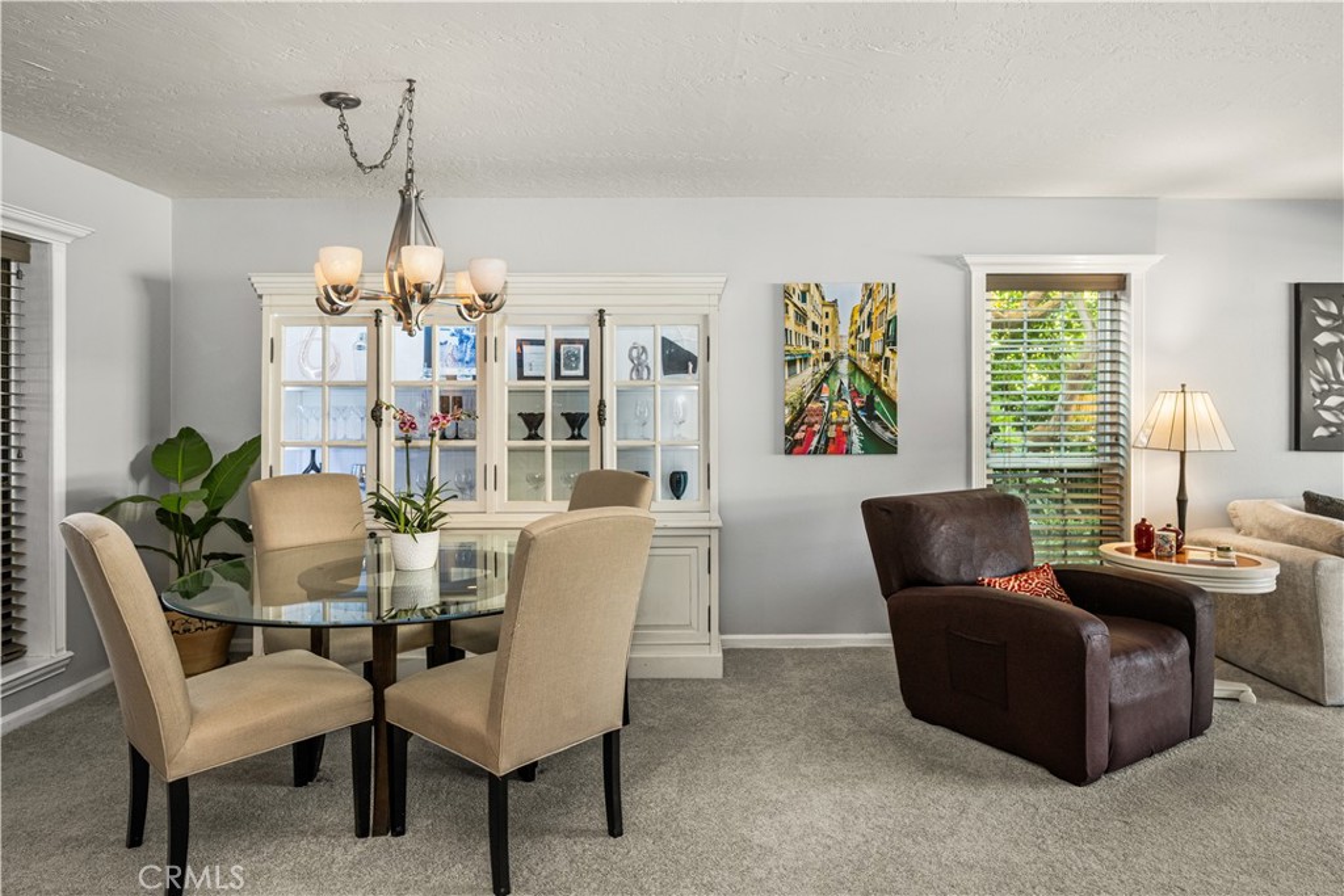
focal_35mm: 20
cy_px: 448
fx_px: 728
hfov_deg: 85.4
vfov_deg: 63.2
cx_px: 672
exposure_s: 1/3
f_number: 6.3
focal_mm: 19.5
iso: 100
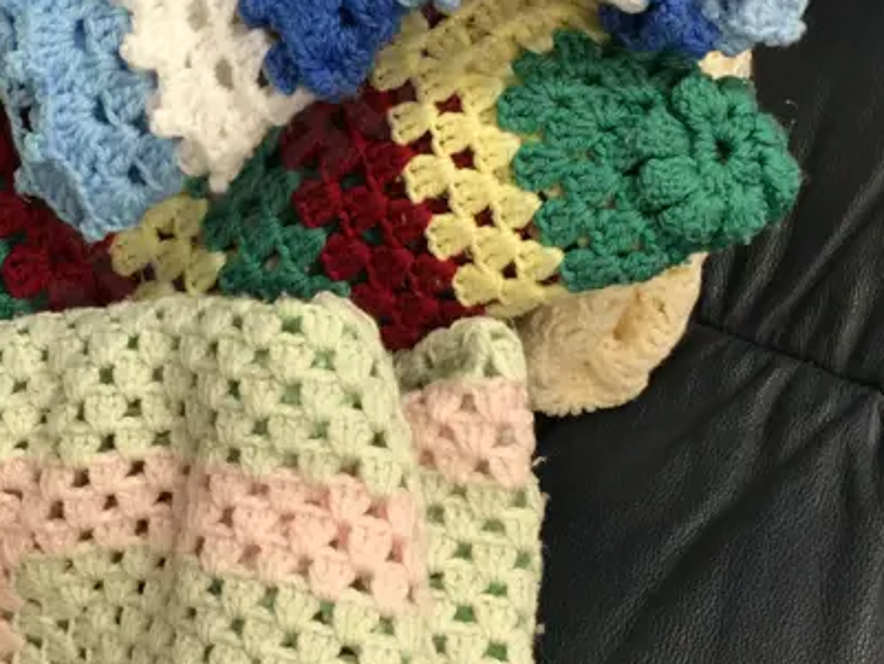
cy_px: 210
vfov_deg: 19.8
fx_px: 1890
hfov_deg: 26.0
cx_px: 216
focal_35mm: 74
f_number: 2.2
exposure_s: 1/17
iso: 32
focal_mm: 4.15
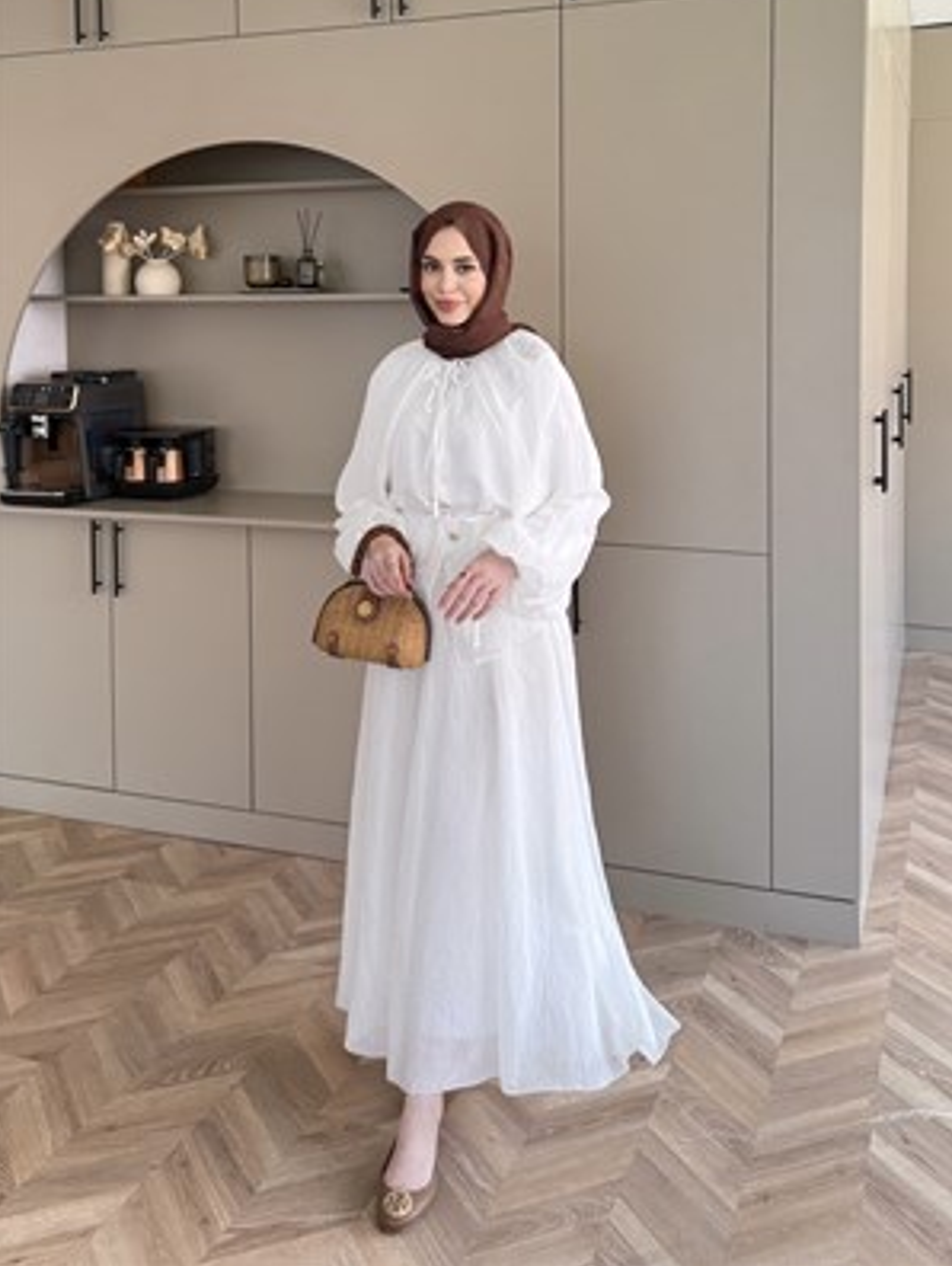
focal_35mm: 25
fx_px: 915
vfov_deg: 69.3
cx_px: 486
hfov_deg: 55.0
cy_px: 612
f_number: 1.78
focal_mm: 6.76
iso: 80
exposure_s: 1/121
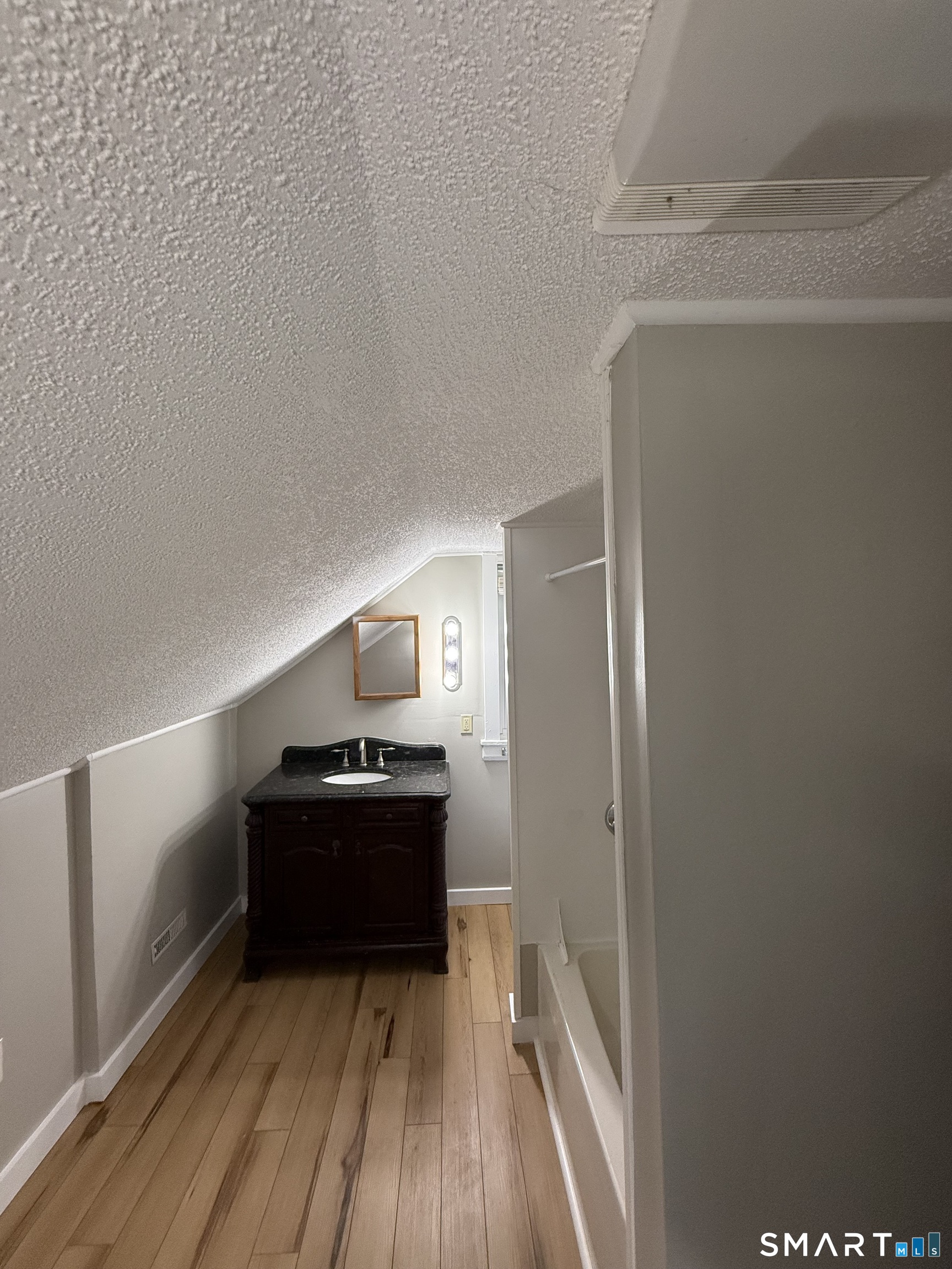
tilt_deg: +0.9
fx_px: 513
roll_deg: +1.0
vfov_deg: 102.1
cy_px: 634
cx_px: 476
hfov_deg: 85.7
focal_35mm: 14
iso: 400
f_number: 2.2
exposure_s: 1/120
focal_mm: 2.22
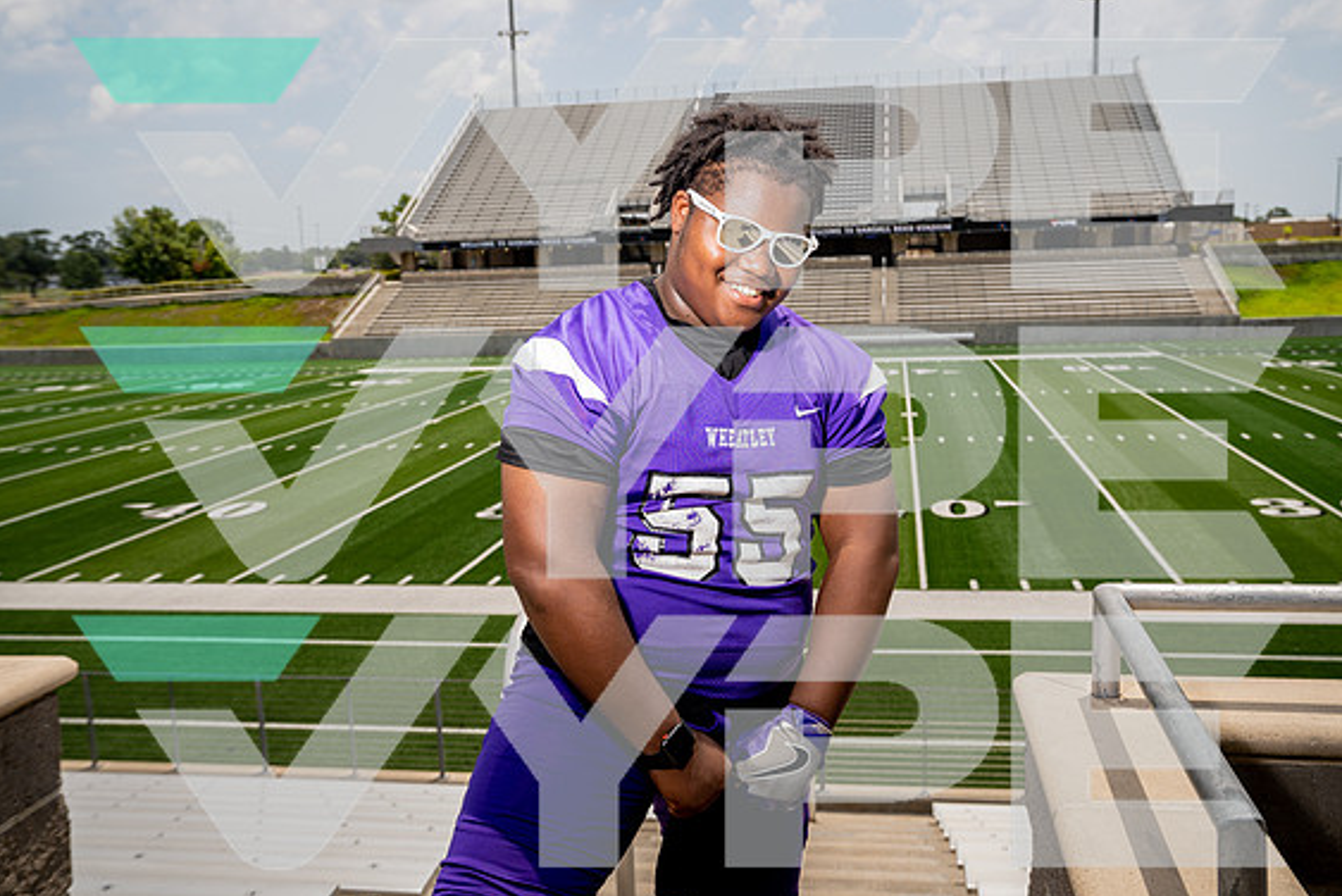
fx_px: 1268
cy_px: 454
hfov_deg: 55.8
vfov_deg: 38.9
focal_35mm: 34
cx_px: 686
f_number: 7.1
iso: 100
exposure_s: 1/250
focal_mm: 33
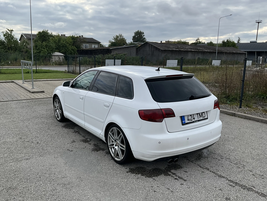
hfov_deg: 58.3
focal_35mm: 31
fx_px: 239
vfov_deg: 45.4
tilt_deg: -11.4
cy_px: 104
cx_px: 126
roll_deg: -1.1
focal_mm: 3
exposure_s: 1/842
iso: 25
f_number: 1.8
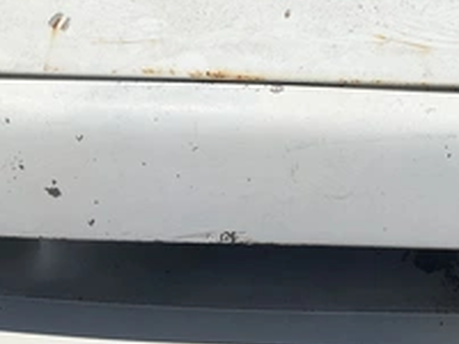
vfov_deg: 25.1
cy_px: 126
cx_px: 383
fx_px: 769
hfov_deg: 32.1
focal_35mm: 58
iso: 25
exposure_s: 1/7407
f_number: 1.8
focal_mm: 3
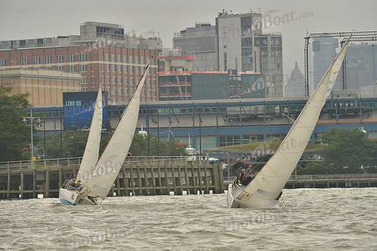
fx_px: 3247
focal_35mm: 310
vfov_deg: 4.4
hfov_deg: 6.6
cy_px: 126
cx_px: 188
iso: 400
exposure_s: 1/1250
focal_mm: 310
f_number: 9
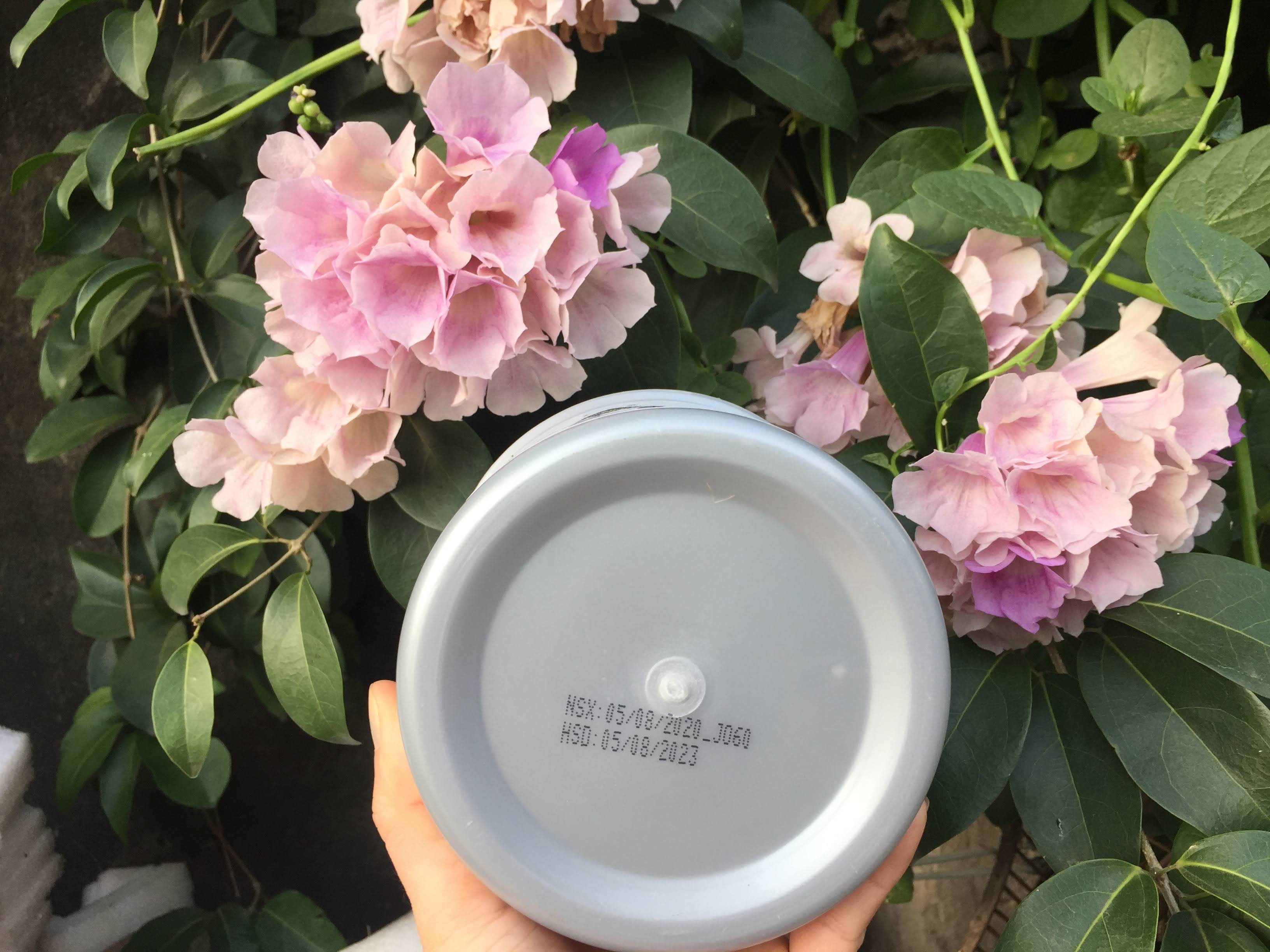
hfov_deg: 61.7
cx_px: 635
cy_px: 476
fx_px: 1064
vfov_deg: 48.2
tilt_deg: -2.9
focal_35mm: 29
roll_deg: +3.4
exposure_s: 1/105
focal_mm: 4.15
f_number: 2.2
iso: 32
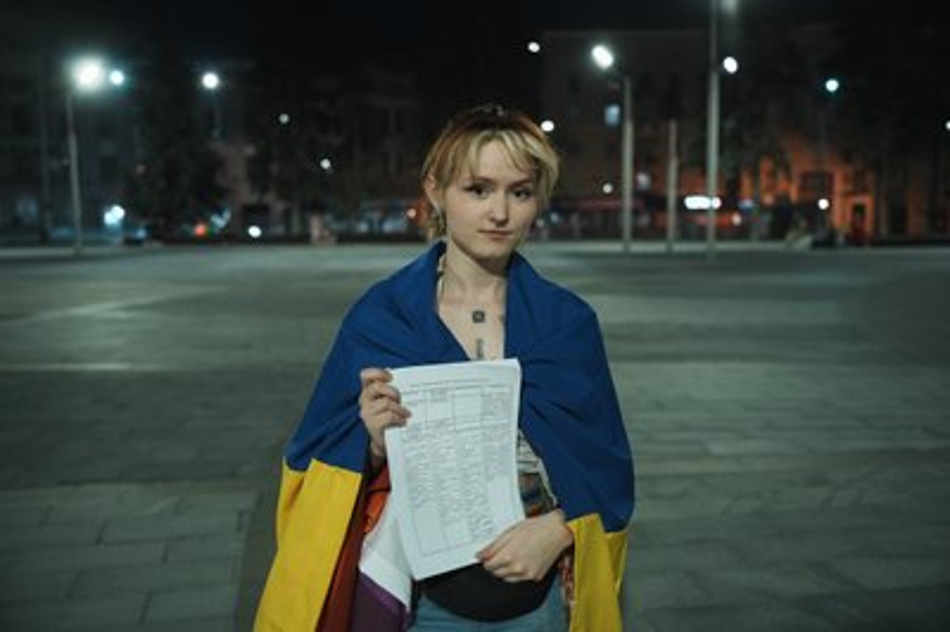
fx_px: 923
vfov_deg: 37.8
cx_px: 475
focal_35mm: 35
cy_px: 316
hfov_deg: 54.5
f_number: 2.8
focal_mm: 35
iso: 1600
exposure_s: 1/125
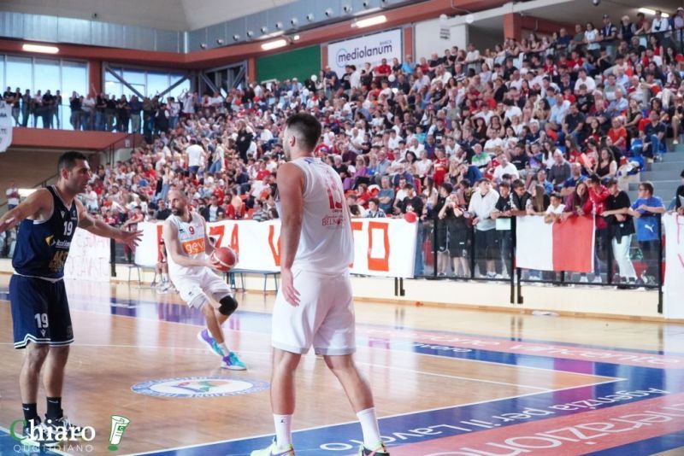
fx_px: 912
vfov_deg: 28.1
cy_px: 228
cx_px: 342
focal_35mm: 48
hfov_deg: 41.1
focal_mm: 32
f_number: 4
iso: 5000
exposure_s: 1/500
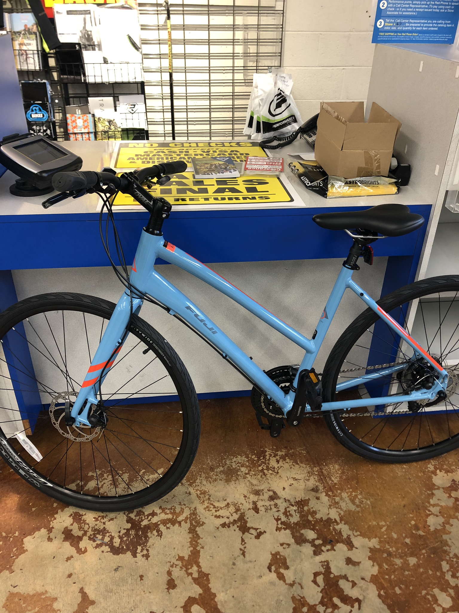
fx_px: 495
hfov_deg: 49.7
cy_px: 306
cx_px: 230
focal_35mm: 28
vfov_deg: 63.4
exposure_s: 1/17
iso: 40
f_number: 1.8
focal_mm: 3.99
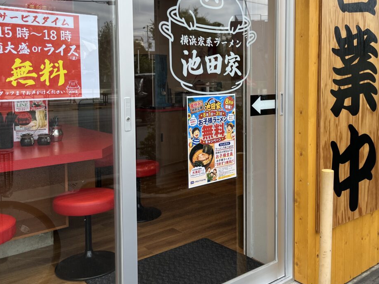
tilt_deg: -4.1
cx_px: 231
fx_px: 394
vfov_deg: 39.4
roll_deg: -0.1
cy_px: 109
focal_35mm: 36
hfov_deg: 51.0
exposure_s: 1/412
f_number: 1.6
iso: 50
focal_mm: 5.1
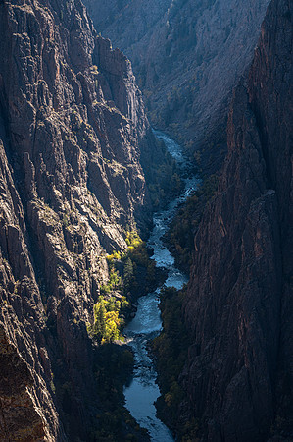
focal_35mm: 105
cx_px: 146
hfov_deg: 13.0
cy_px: 221
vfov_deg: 19.5
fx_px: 1285
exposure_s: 1/200
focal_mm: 105
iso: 200
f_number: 11
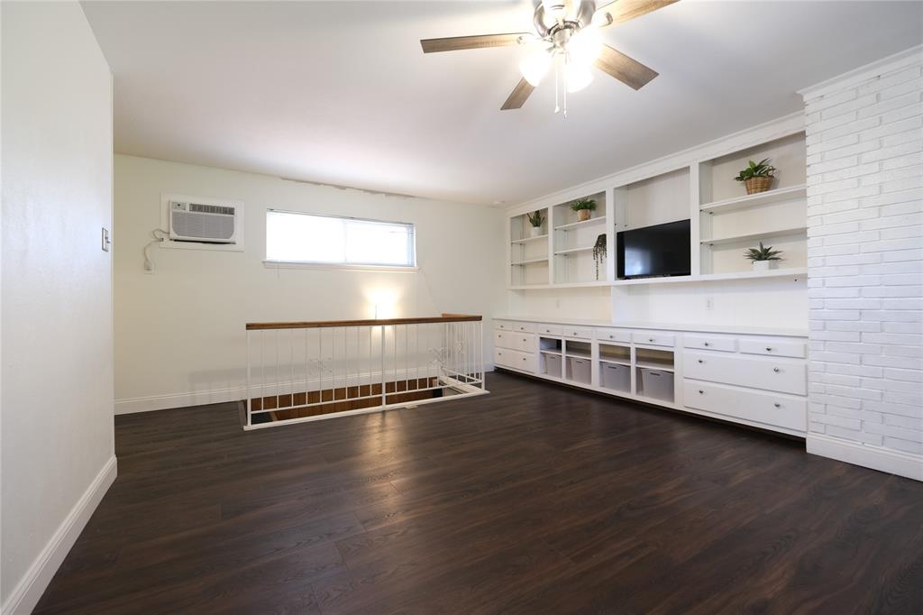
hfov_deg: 100.4
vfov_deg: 77.3
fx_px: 384
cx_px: 462
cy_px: 308
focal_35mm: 15
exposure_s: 1/10
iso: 400
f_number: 4
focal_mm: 10
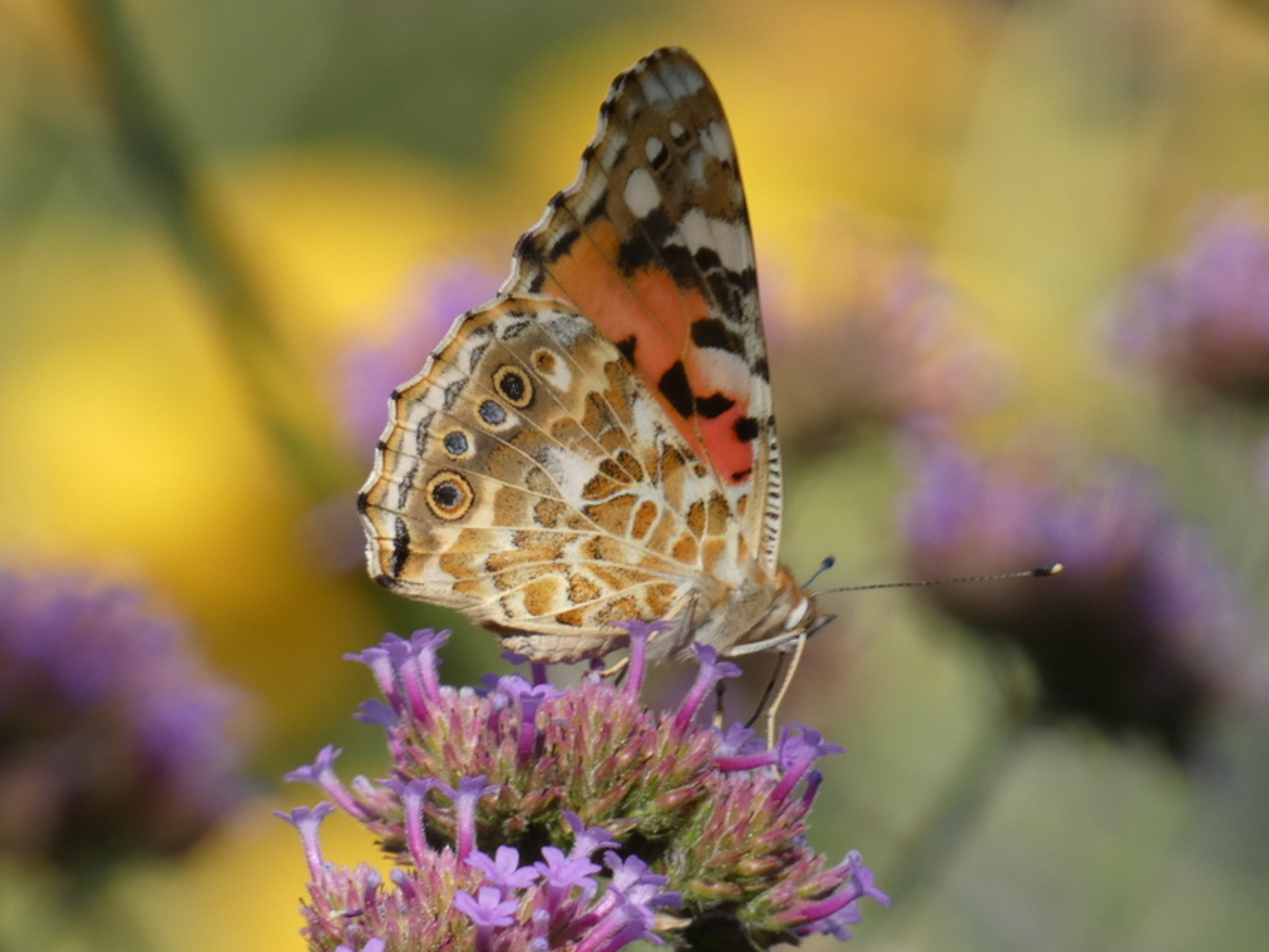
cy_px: 476
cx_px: 634
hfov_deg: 3.5
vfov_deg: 2.6
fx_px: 20752
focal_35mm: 566
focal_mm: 101.4
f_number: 5.6
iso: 80
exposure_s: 1/125
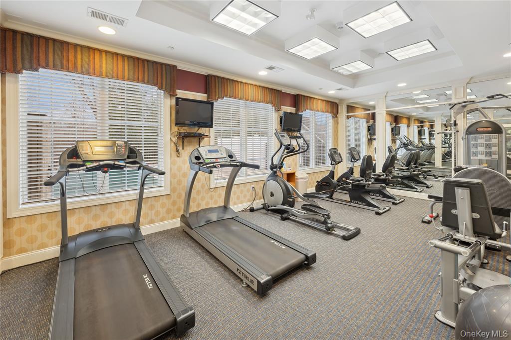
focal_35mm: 14
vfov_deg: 81.1
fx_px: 199
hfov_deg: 104.3
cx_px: 256
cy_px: 170
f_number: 11
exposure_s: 1/3.33
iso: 200
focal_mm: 14
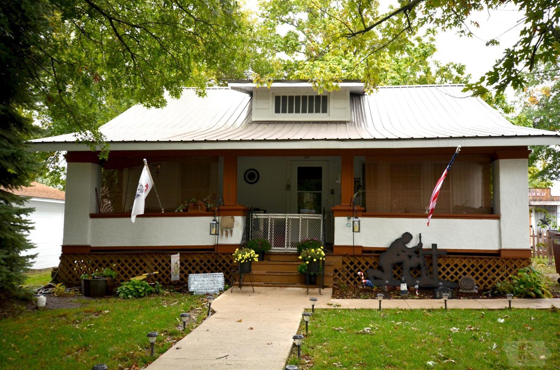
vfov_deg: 36.7
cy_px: 185
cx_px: 280
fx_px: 559
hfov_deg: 53.2
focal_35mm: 36
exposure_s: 1/125
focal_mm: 24
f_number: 5.6
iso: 180
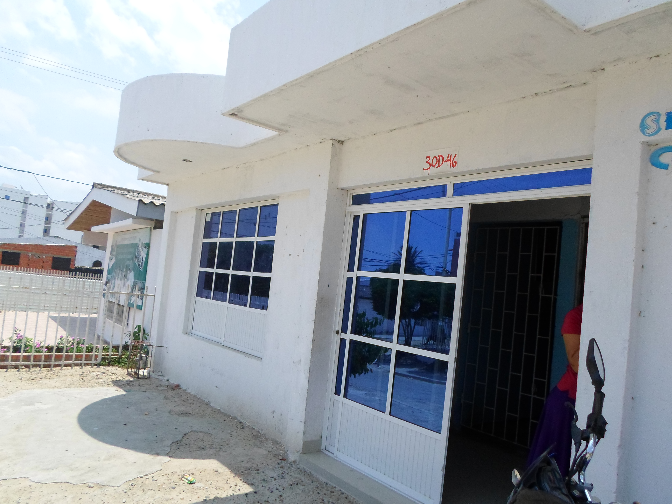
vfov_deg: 54.9
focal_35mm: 25
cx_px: 336
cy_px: 252
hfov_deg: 69.4
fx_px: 485
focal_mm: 4.5
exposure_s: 1/2000
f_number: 2.5
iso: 80
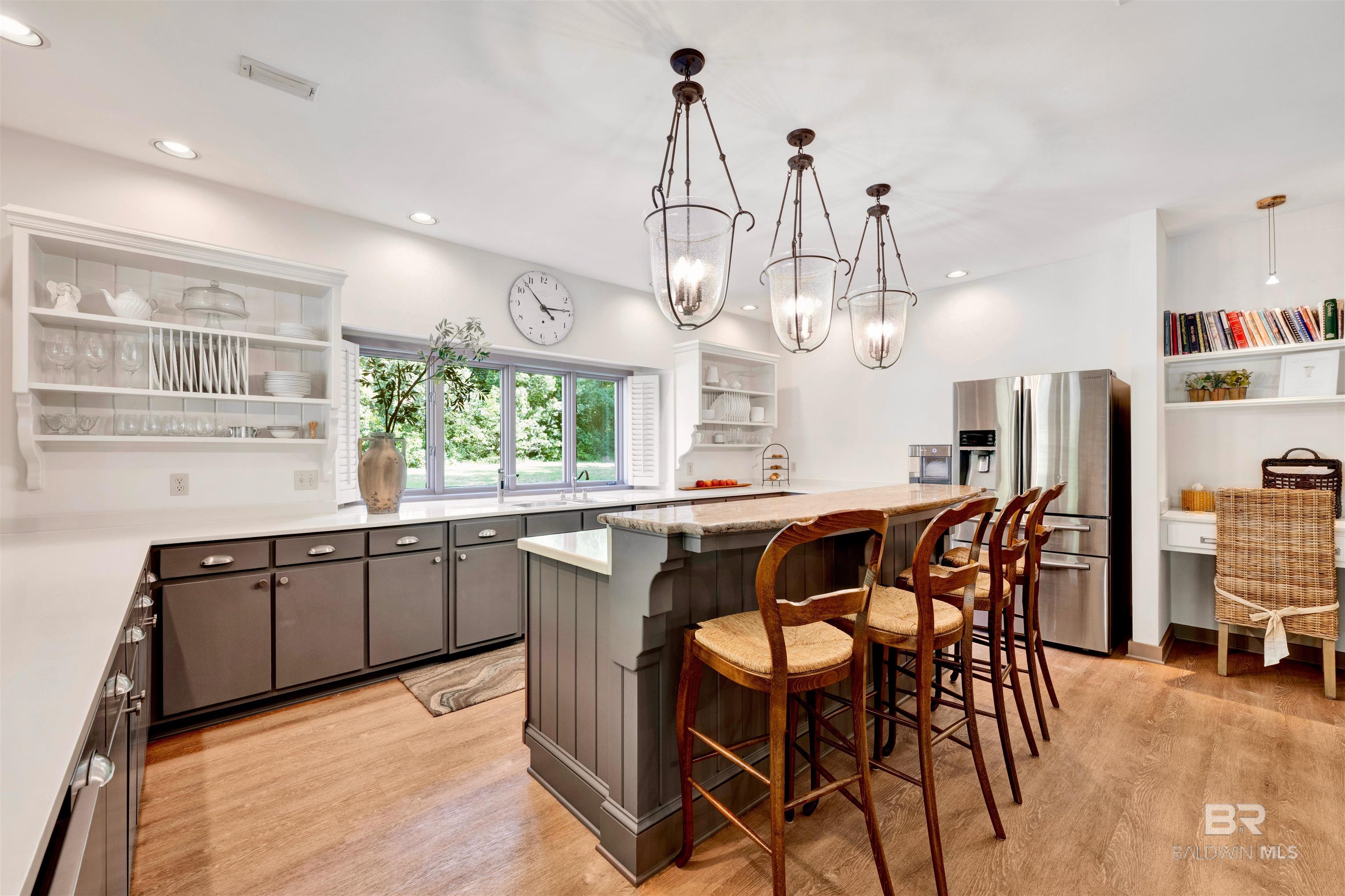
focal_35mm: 14
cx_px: 672
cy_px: 448
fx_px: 523
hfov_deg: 104.3
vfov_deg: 81.2
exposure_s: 1/5
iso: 400
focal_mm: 14
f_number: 11
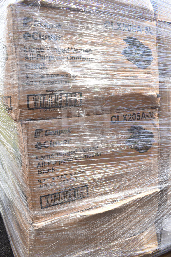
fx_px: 224
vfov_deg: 59.5
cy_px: 128
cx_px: 86
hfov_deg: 41.7
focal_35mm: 32
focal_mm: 21
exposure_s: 1/320
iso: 200
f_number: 7.1
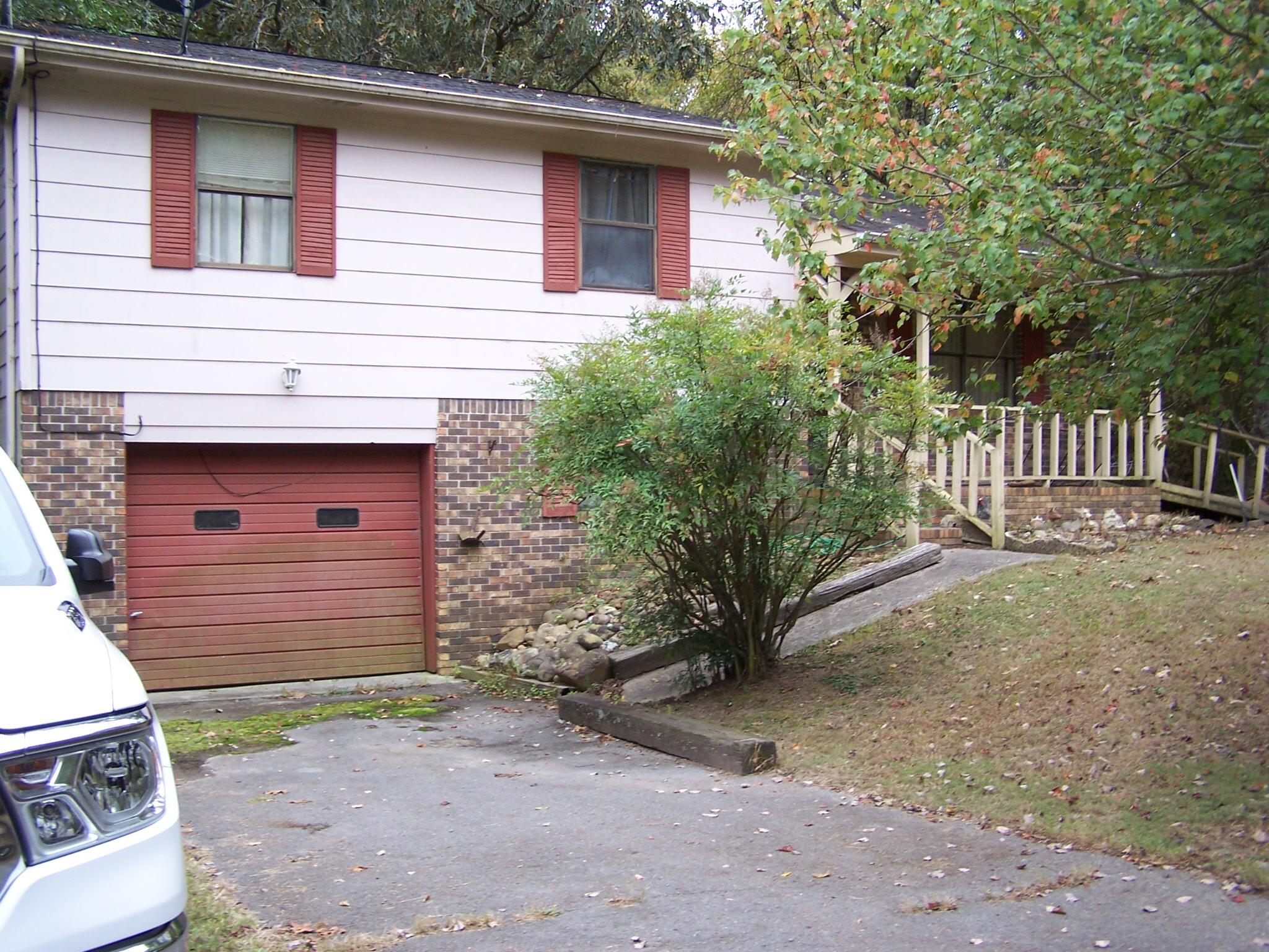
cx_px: 634
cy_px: 476
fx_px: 1393
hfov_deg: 49.0
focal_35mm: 38
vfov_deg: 37.7
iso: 80
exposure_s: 1/60
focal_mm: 6.3
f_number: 2.8
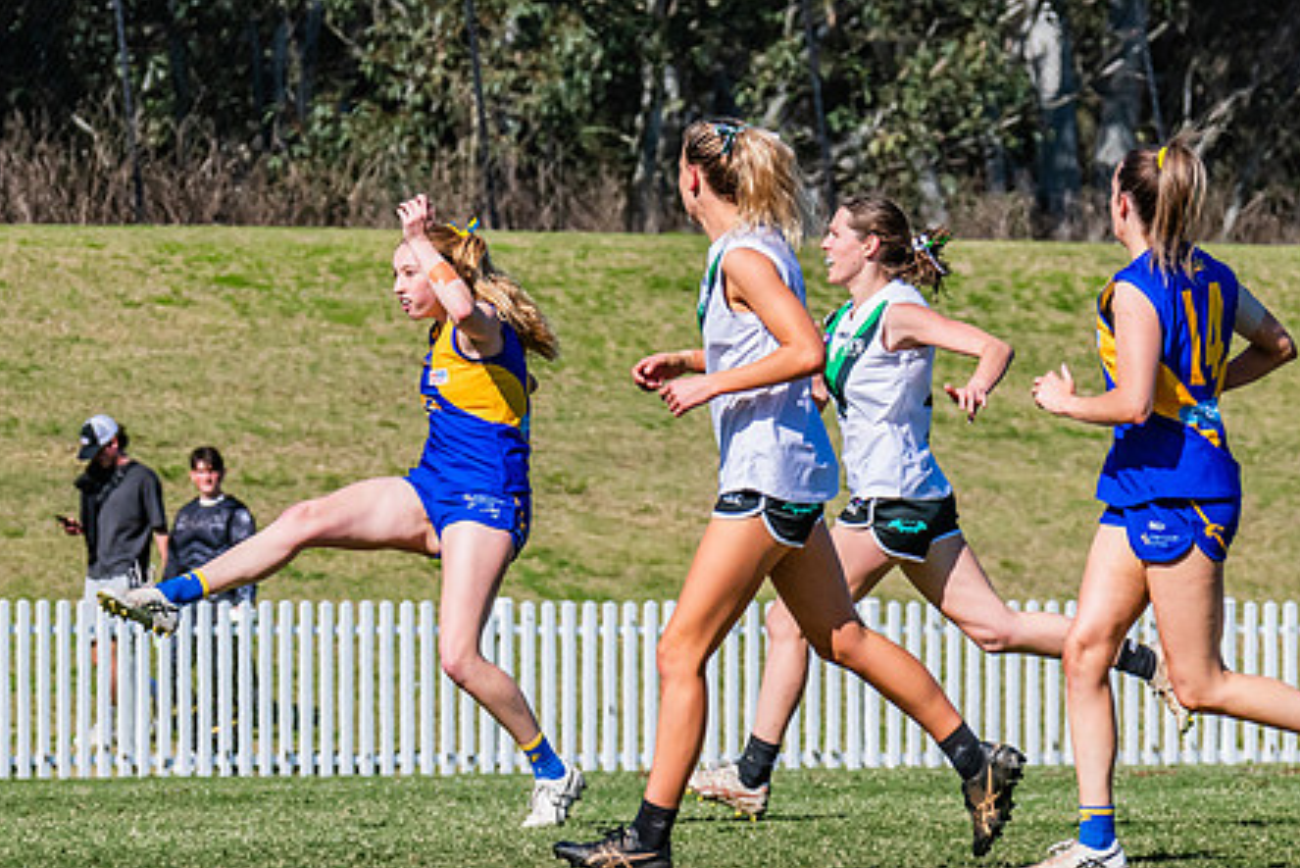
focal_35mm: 599
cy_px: 501
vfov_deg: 2.3
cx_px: 367
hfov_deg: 3.4
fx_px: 21636
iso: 640
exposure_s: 1/1250
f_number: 11
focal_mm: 270
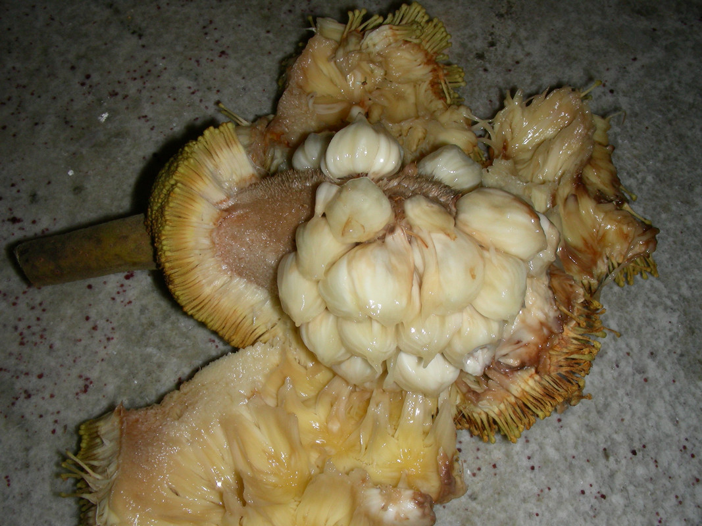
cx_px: 351
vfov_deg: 37.7
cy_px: 263
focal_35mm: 38
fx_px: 771
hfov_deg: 49.0
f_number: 6.8
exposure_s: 1/60.1
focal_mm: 6.3
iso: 50
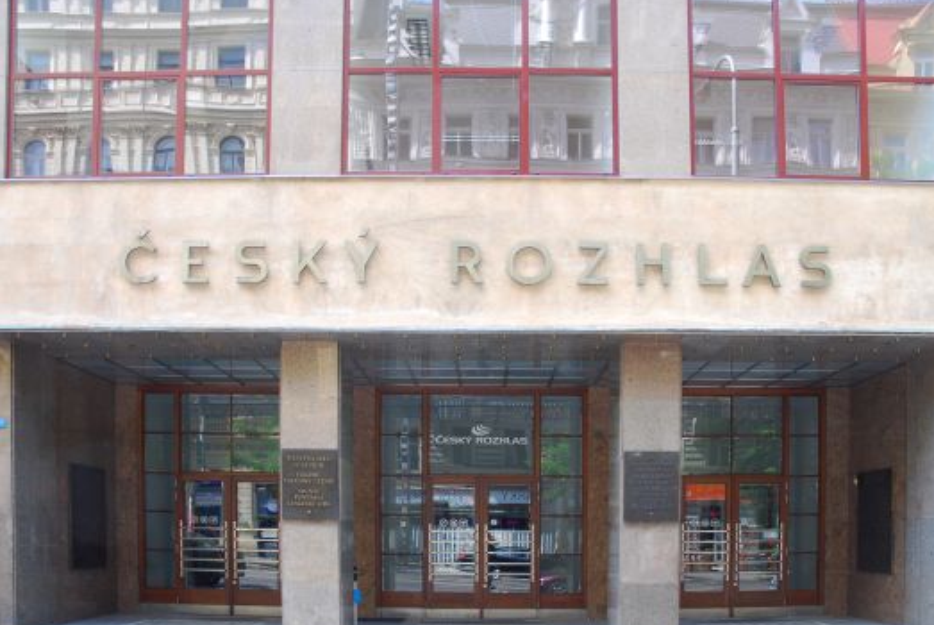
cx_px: 475
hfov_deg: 60.2
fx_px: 805
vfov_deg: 42.4
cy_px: 348
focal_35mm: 31
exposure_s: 1/80
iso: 200
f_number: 5
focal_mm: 18
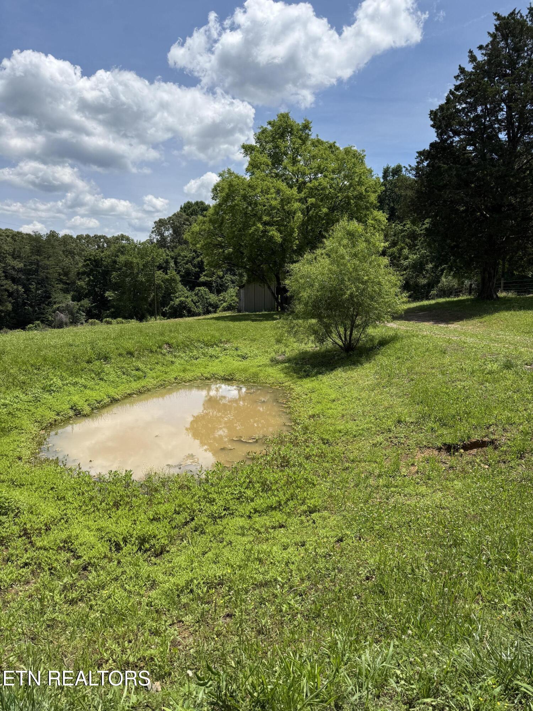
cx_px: 266
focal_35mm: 24
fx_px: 493
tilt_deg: -7.3
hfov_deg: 56.8
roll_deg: -1.3
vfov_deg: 71.6
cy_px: 356
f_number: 1.78
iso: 80
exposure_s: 1/4975
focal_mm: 6.76
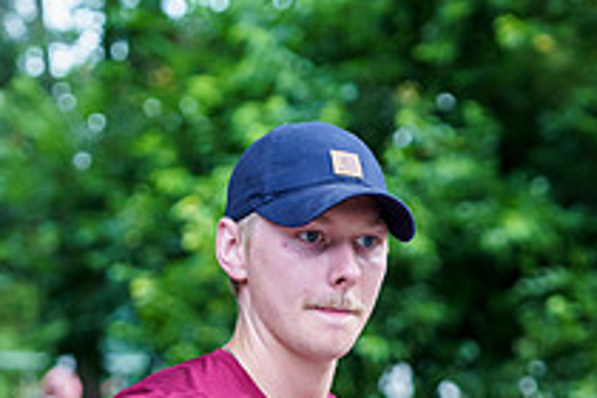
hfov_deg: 11.7
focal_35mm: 174
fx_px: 2885
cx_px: 540
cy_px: 445
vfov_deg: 7.8
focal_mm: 63
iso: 1250
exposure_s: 1/800
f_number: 2.8
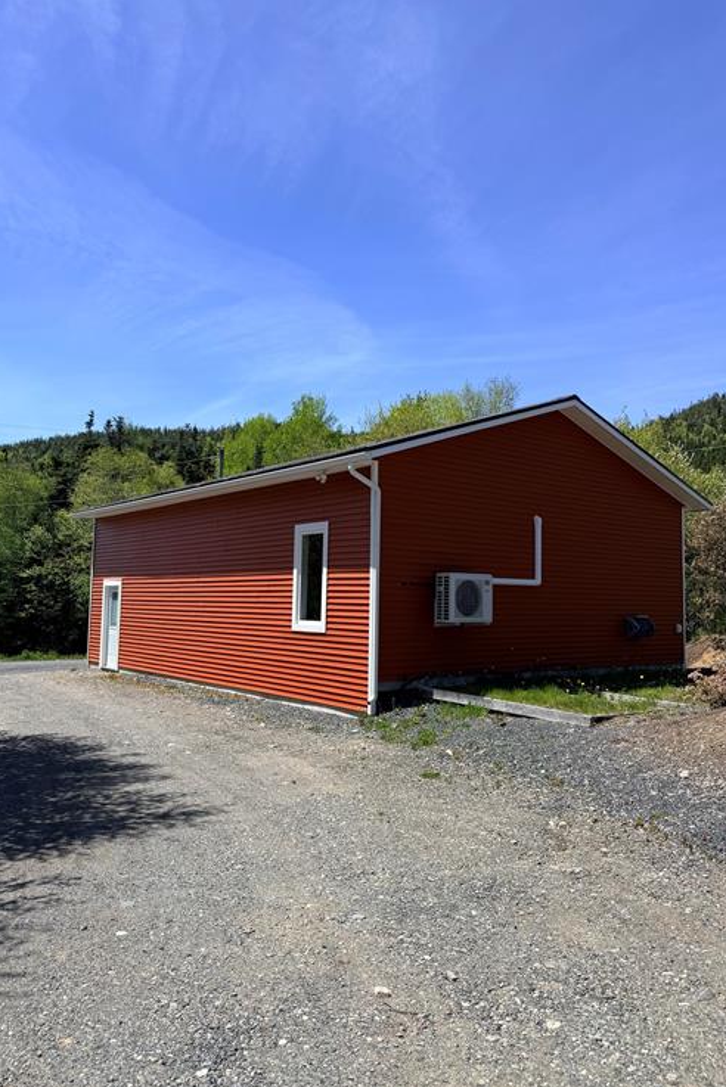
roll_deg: -1.1
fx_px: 786
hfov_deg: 49.5
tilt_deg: +5.7
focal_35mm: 26
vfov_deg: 69.4
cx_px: 395
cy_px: 541
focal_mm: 6.76
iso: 80
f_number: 1.78
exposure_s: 1/4405
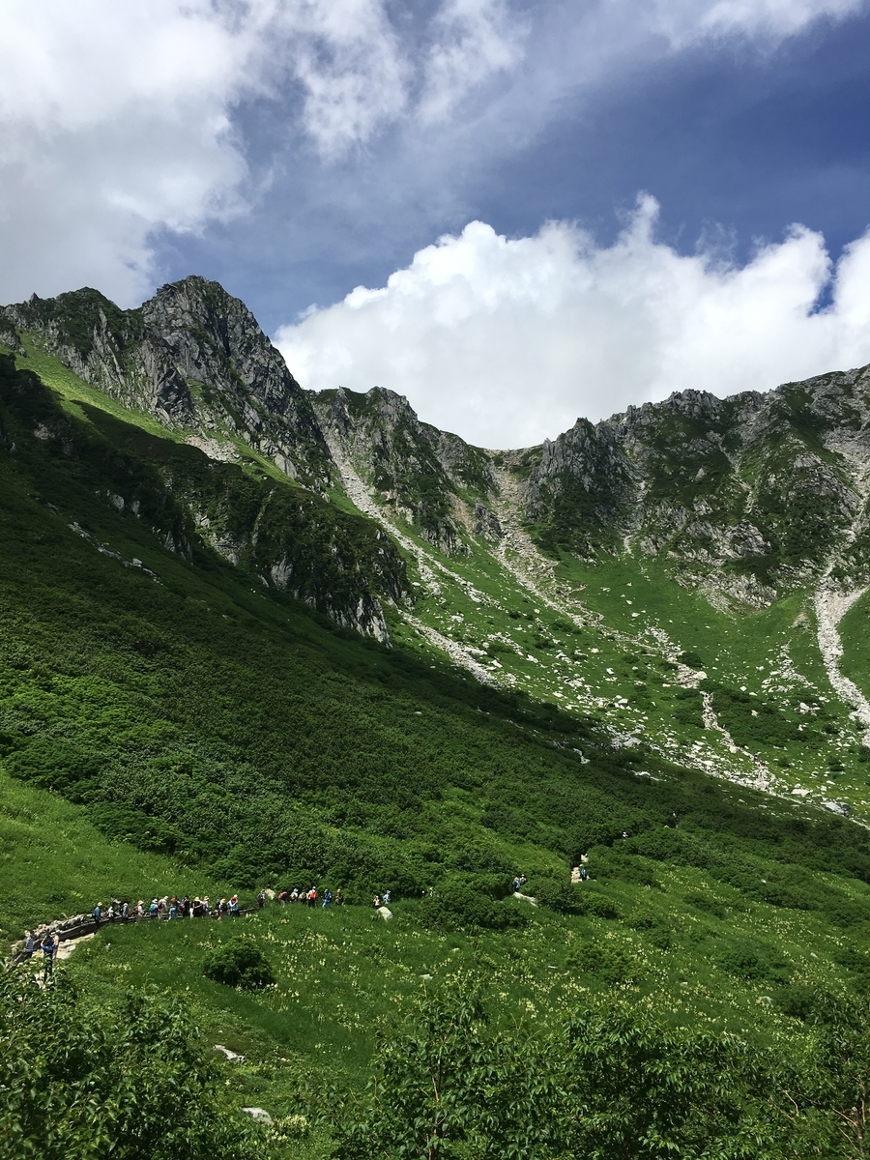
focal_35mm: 29
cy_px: 580
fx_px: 972
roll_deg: +0.3
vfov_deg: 61.7
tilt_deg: +9.0
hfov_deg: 48.2
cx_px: 435
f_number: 2.2
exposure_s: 1/2653
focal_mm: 4.15
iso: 25
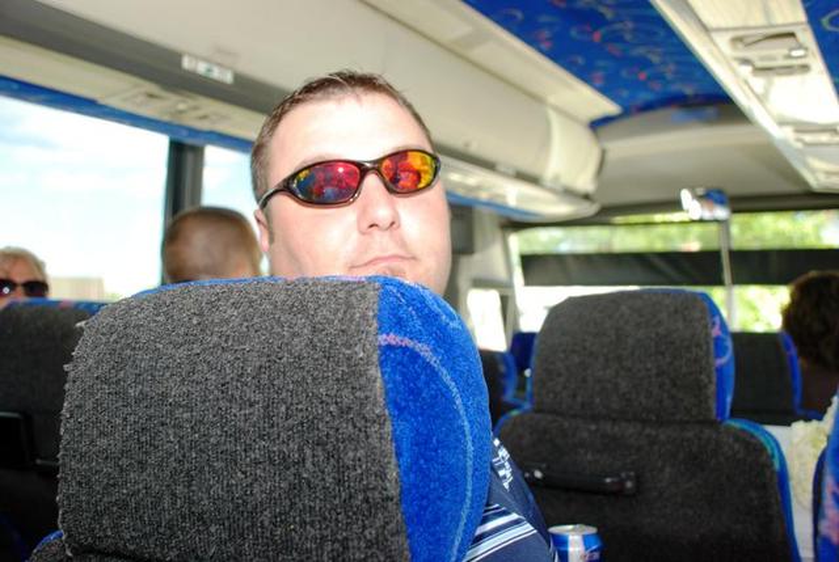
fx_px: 840
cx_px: 420
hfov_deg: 53.1
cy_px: 281
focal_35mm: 36
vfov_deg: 37.0
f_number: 4
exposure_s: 1/60
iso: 200
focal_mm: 24
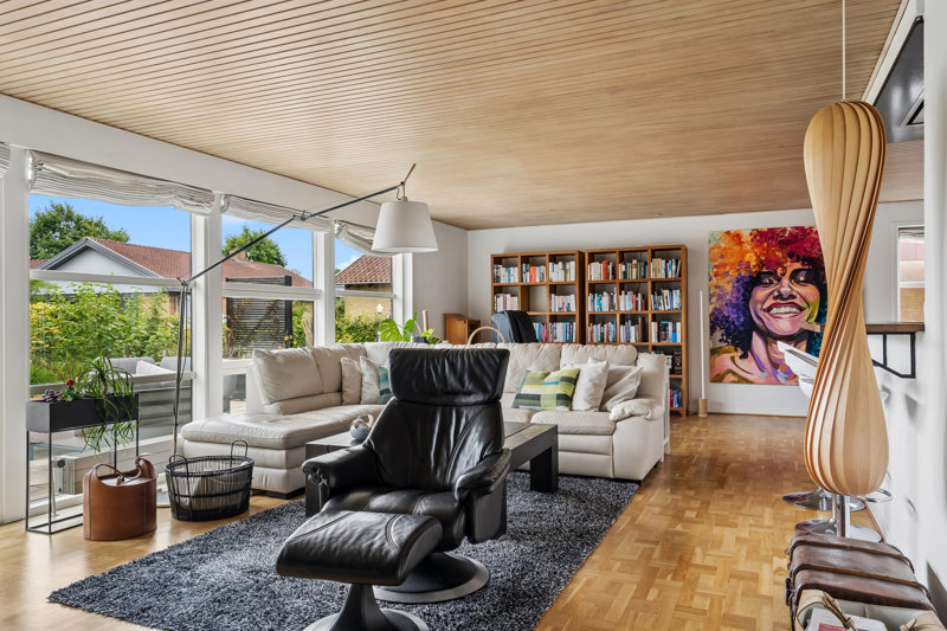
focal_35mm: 25
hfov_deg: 71.5
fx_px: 657
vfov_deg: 51.3
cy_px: 316
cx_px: 474
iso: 1000
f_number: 6.3
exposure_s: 1/80
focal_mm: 25
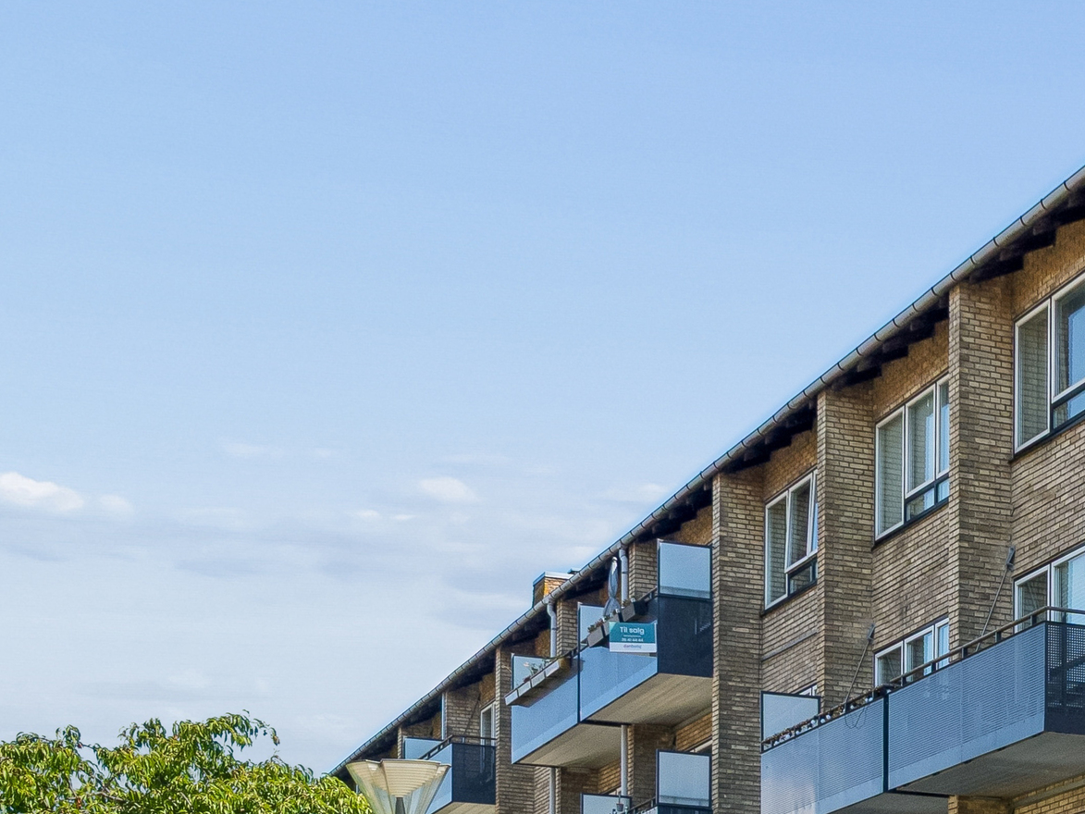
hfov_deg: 21.0
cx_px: 1406
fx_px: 2665
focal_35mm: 85
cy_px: 885
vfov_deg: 16.8
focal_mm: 20
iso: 200
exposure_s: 1/250
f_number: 8
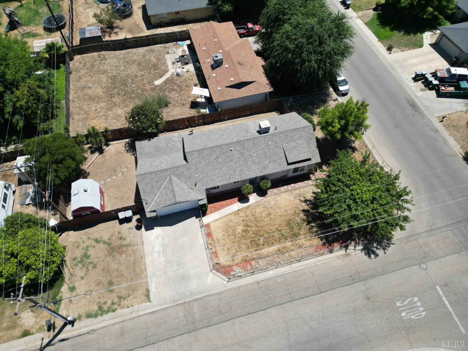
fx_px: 324
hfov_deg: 71.6
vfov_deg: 56.8
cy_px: 176
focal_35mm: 24
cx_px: 234
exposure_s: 1/2500
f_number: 1.7
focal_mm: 6.72
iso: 110
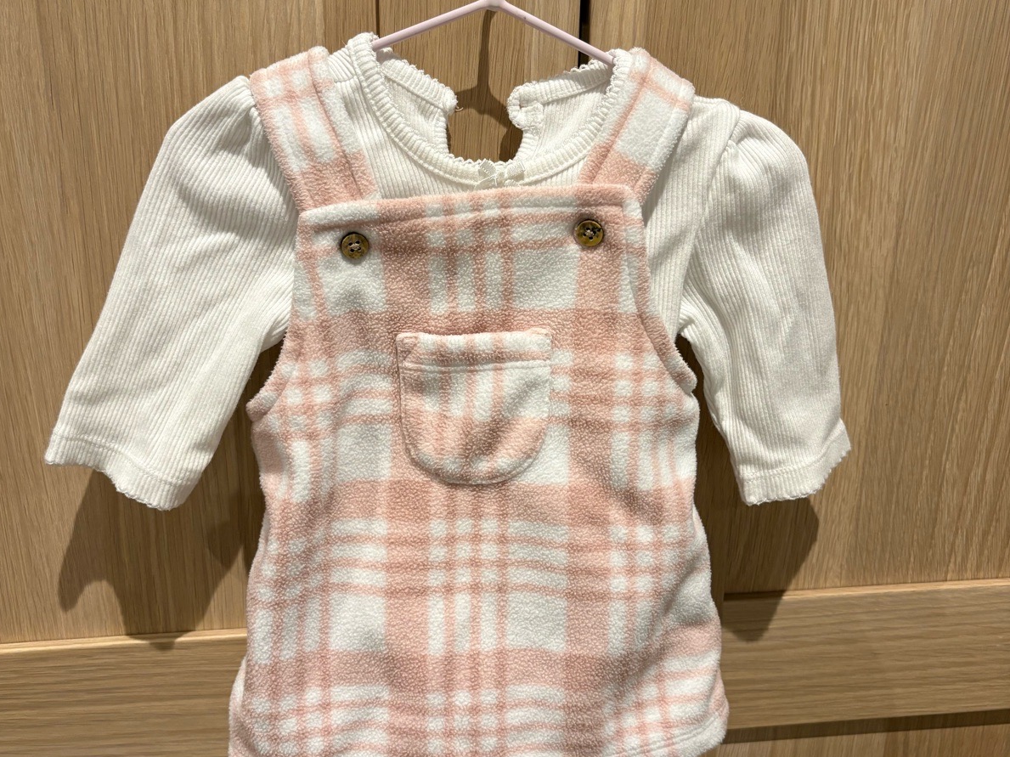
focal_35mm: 35
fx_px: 1021
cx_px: 503
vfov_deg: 40.7
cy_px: 353
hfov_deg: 52.6
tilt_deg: -19.1
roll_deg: -1.0
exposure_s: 1/50
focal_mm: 5.96
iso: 160
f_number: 1.6
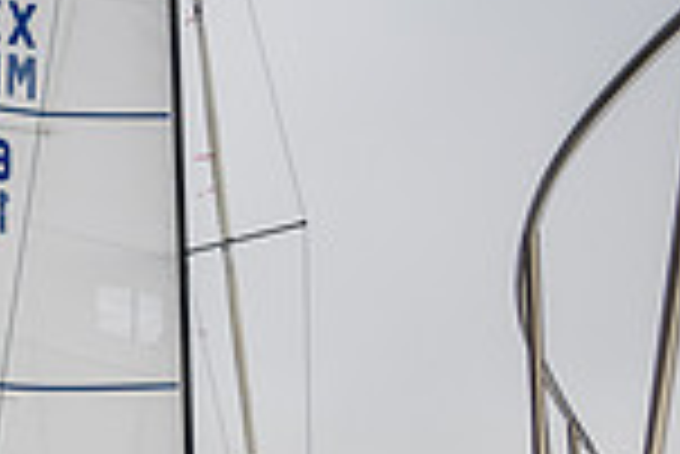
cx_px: -446
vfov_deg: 11.6
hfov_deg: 16.0
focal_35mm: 113
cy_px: 690
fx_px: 2136
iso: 400
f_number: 4.2
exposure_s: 1/1250
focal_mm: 28
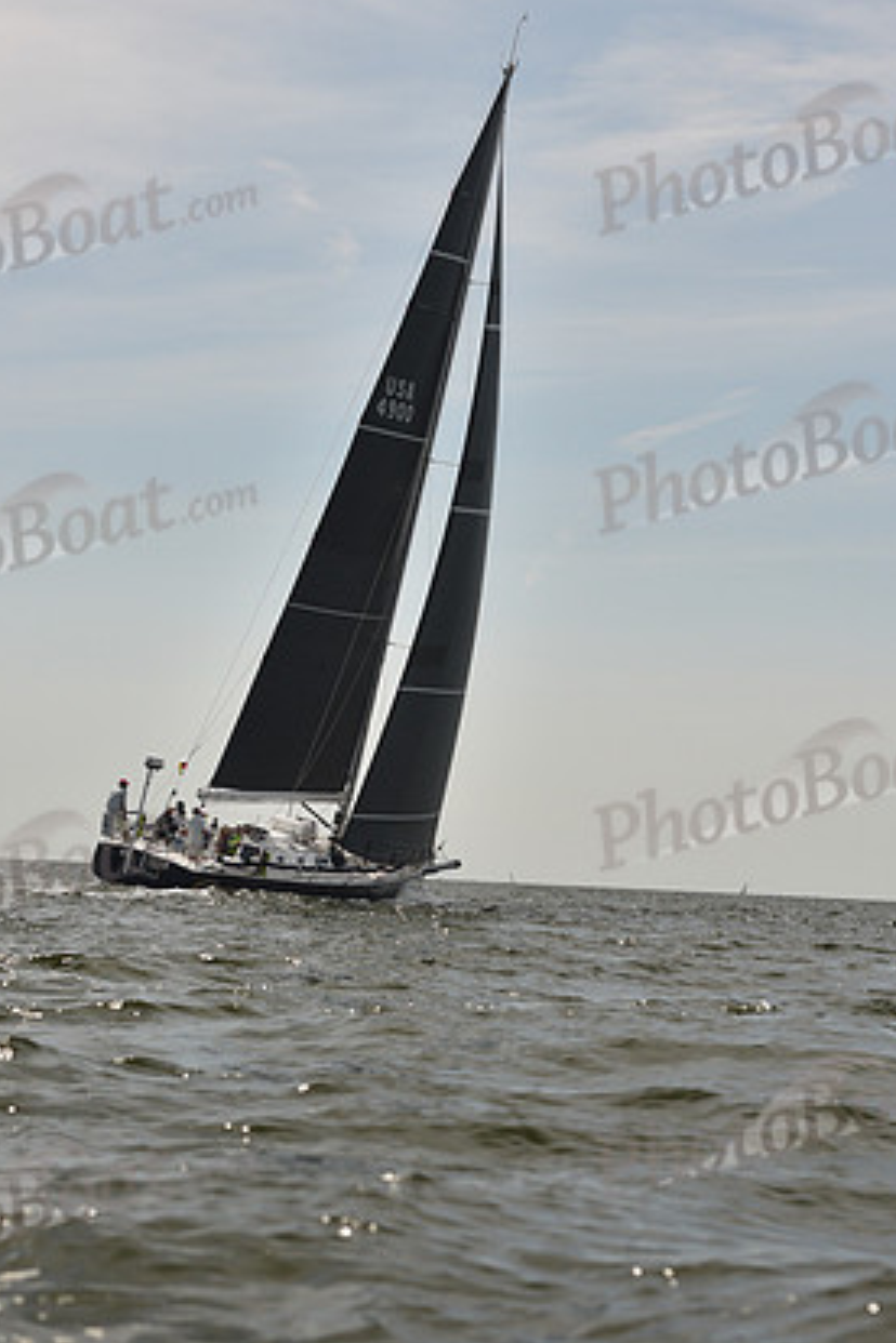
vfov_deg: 20.8
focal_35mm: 98
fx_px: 3658
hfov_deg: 14.0
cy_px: 665
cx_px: 427
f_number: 5
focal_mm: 70
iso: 250
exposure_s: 1/1250
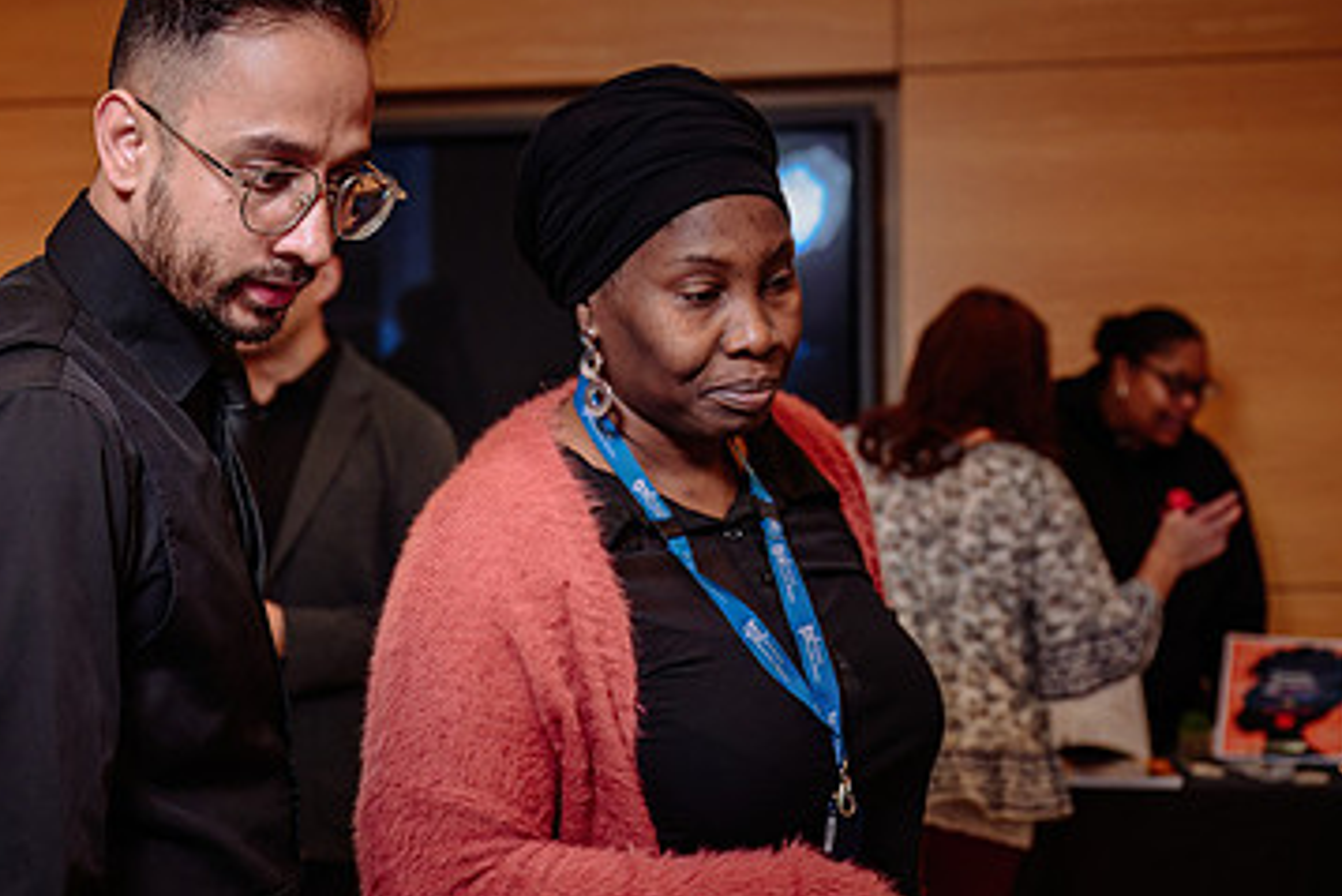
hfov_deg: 29.5
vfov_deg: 20.0
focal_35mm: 68
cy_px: 575
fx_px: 2536
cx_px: 487
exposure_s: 1/100
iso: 1000
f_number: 3.5
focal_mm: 42
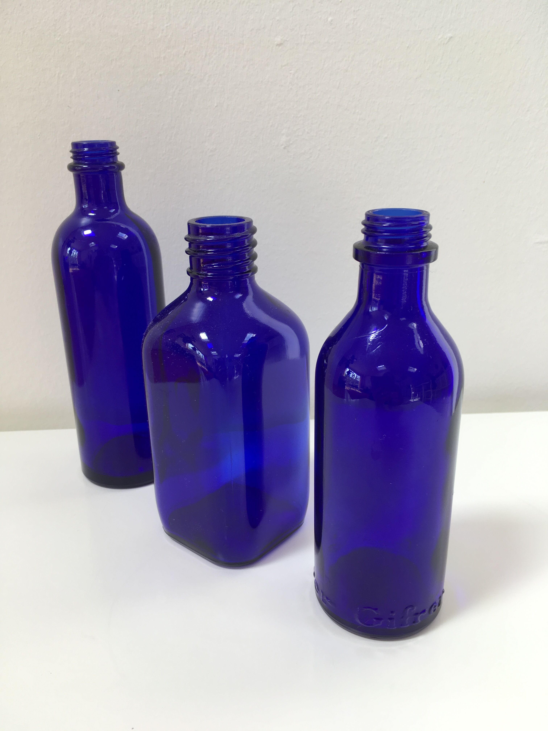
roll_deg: +1.4
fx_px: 612
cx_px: 274
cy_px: 366
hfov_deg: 48.2
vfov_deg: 61.7
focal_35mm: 29
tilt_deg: -22.4
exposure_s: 1/131
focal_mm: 4.15
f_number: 2.2
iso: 25
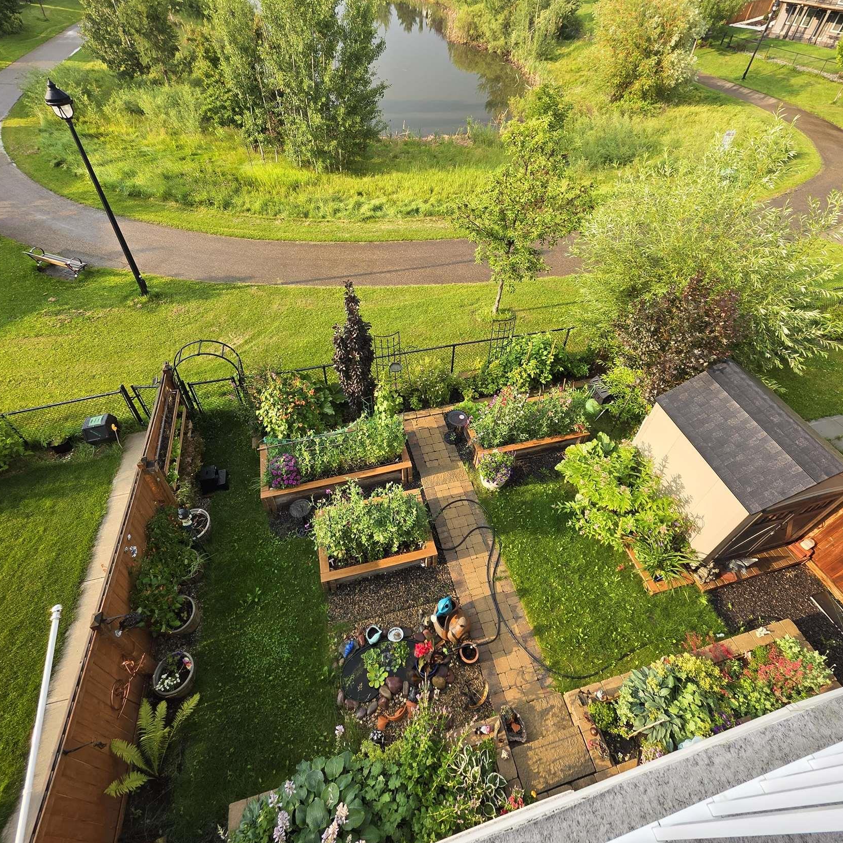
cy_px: 356
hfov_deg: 87.4
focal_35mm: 16
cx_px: 427
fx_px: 441
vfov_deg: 86.8
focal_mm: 2.2
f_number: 1.9
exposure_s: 1/257
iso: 40
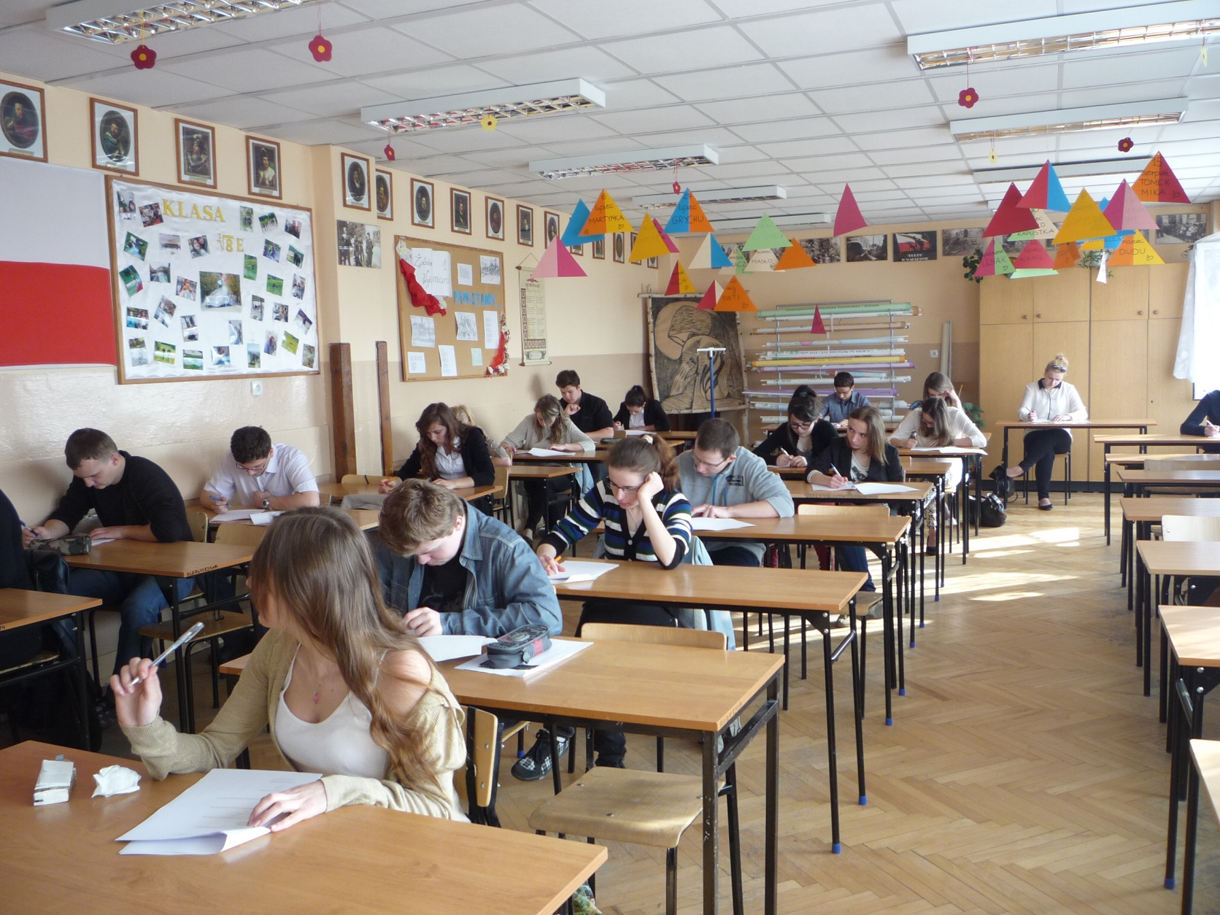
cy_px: 458
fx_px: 1057
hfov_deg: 60.0
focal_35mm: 30
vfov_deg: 46.8
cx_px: 610
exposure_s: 1/30
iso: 125
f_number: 3.3
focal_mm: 5.2
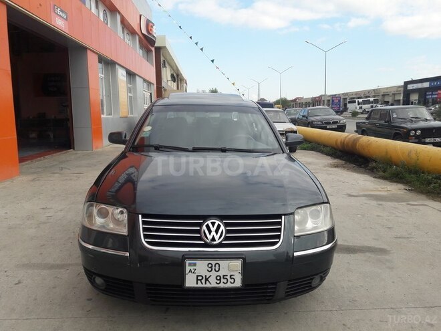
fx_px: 357
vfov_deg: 49.7
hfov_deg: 63.4
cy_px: 166
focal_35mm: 28
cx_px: 220
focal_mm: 3.7
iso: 40
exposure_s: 1/659
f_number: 1.9
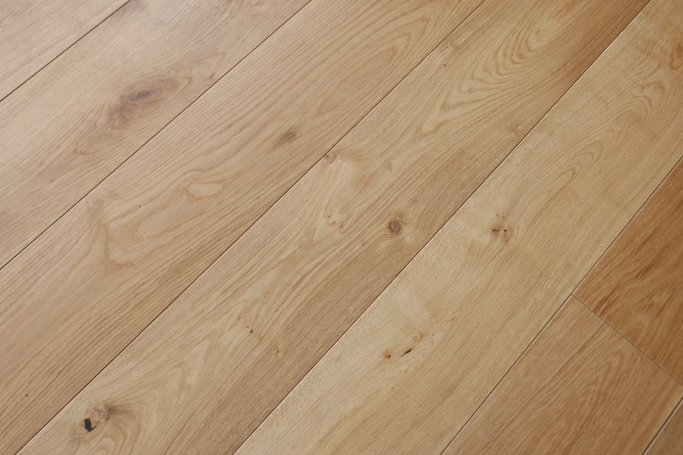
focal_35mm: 51
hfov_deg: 38.7
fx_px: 967
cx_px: 266
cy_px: 145
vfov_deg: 26.3
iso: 200
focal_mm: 20
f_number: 4.4
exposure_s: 1/80
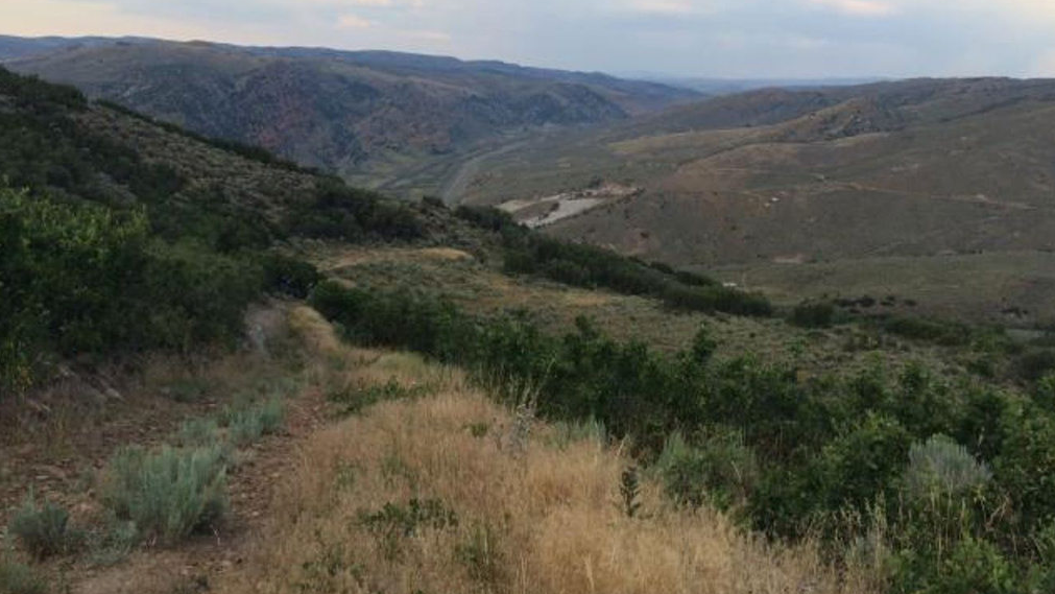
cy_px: 270
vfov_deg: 36.7
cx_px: 530
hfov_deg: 61.0
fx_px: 895
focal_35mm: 32
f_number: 2.2
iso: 32
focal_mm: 4.15
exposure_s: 1/240
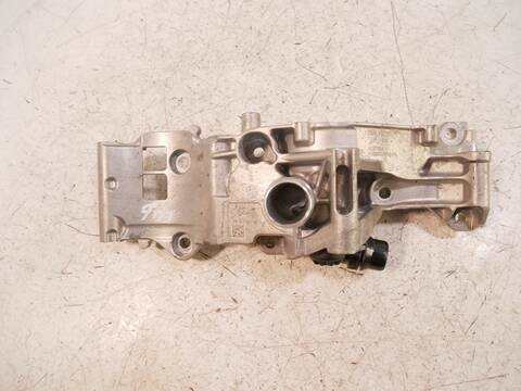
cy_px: 196
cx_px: 260
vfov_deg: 53.1
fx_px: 391
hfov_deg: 67.3
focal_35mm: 26
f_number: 3.5
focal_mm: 13
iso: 640
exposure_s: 1/60
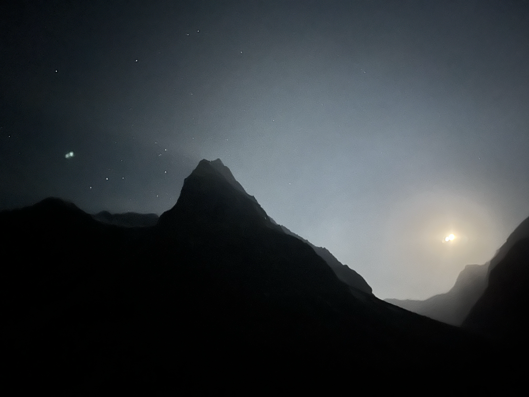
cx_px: 264
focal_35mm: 26
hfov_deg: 67.3
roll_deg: +1.6
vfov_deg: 53.1
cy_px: 198
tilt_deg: +30.7
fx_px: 397
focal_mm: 5.1
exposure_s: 1
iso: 5000
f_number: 1.6
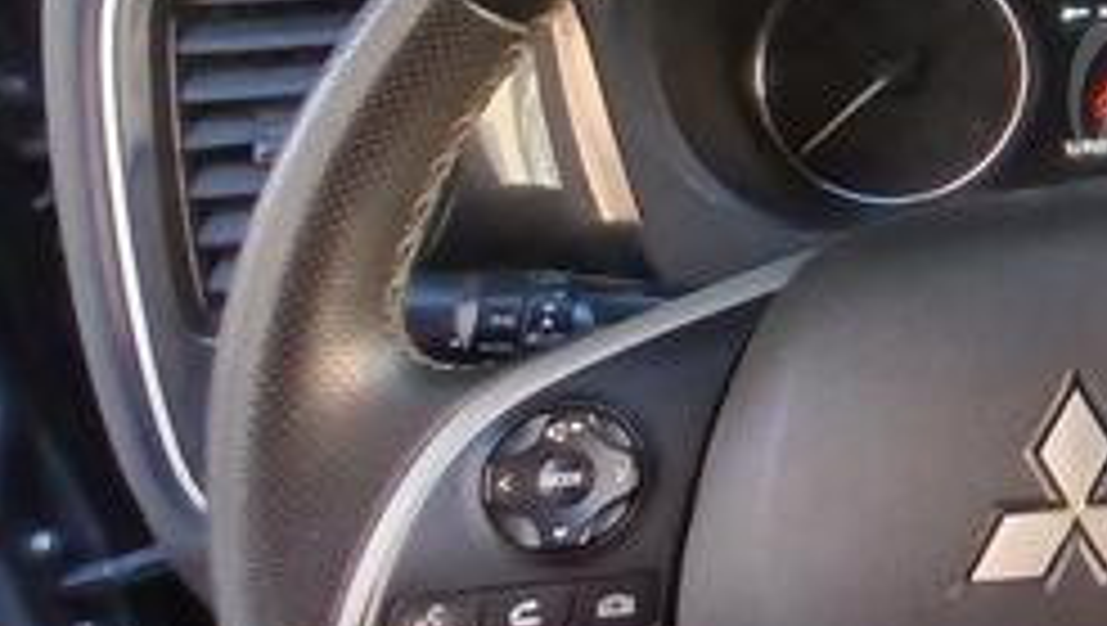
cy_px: 65
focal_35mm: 49
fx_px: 1440
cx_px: 1462
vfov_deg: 23.9
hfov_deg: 31.6
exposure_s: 1/33
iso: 100
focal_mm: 1.4
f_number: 2.2
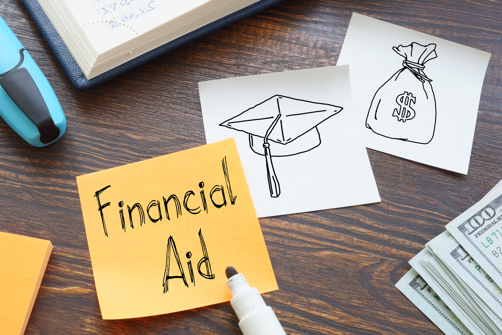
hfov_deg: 43.6
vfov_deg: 29.9
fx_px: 627
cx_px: 251
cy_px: 168
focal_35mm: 45
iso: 200
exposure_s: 1/2.5
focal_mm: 30
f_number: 20
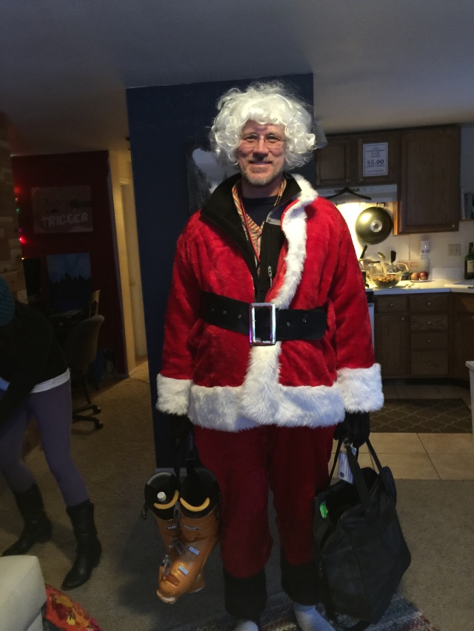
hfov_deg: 48.2
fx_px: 529
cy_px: 316
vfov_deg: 61.7
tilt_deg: -8.1
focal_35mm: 29
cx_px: 237
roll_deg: +2.9
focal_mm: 4.15
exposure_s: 1/4
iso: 100
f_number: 2.2
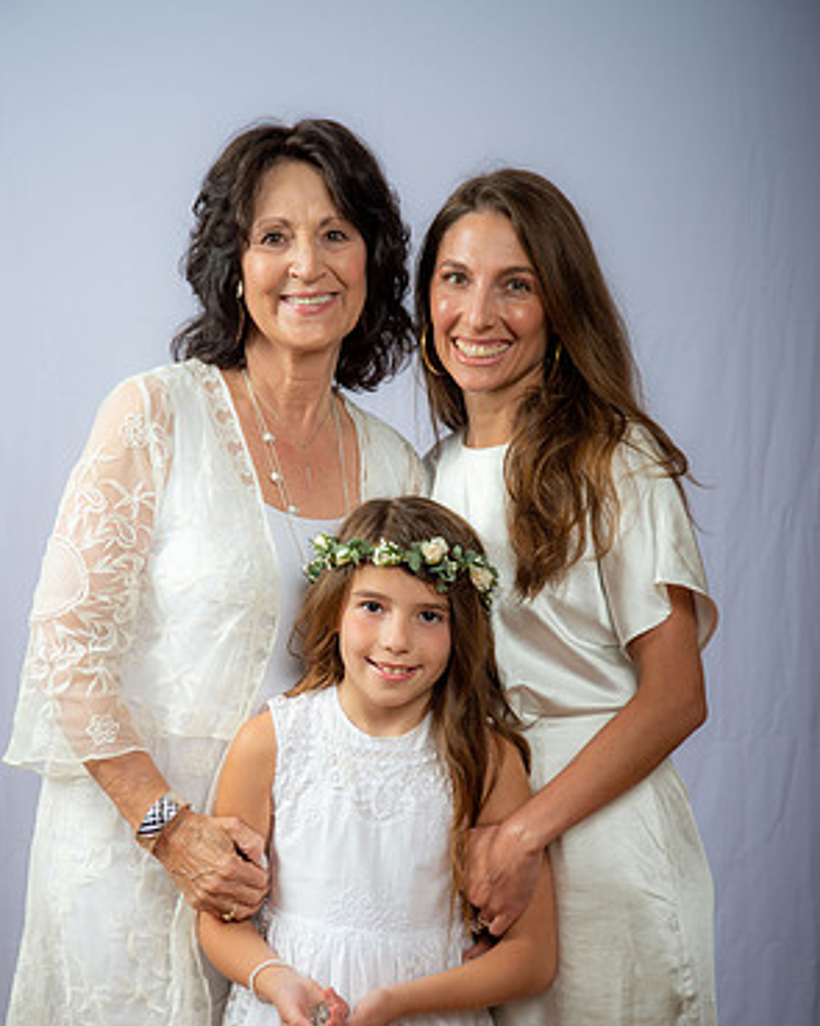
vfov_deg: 23.8
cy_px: 581
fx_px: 2428
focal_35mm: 80
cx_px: 407
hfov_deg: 19.2
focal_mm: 70
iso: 250
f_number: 5.6
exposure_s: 1/200
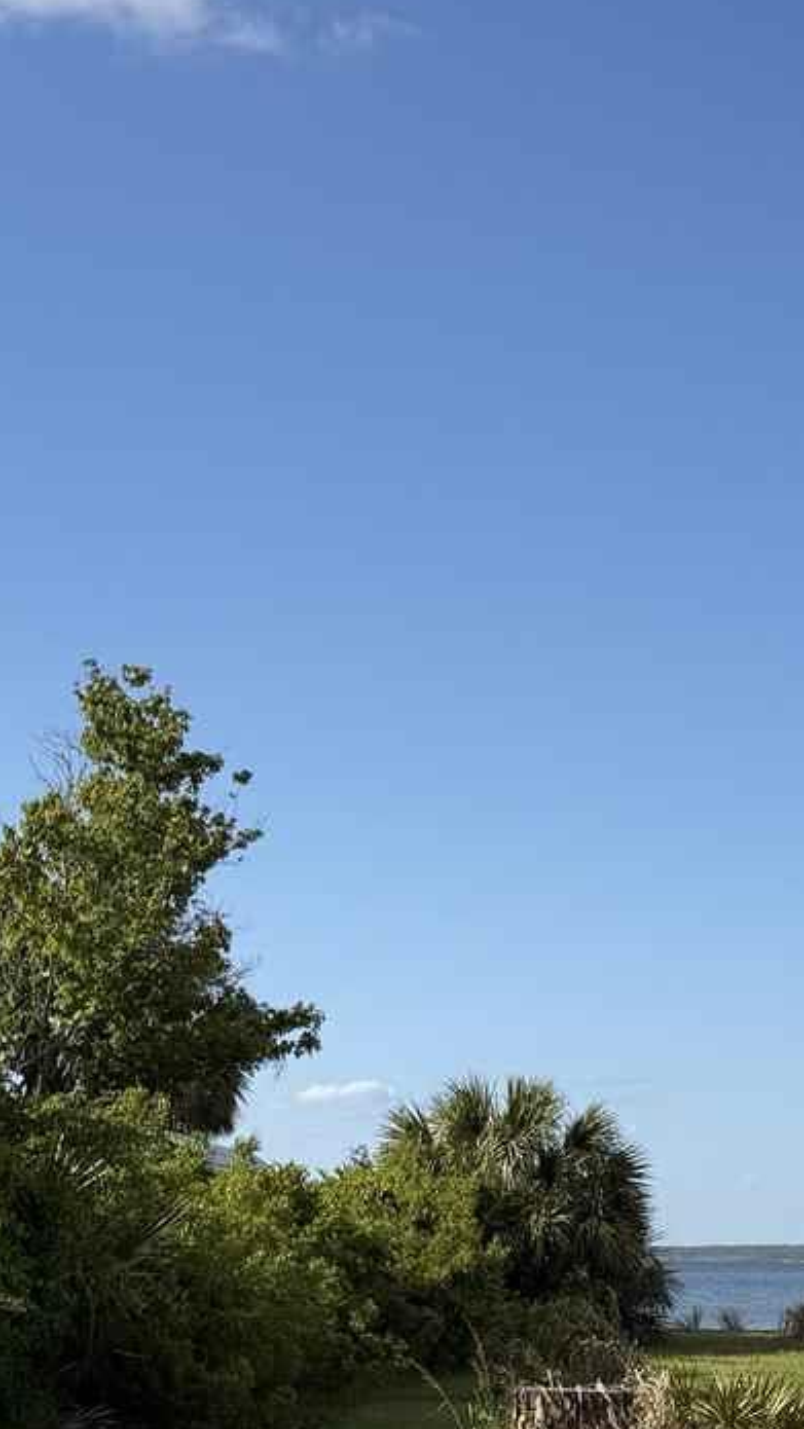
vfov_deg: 27.3
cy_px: 960
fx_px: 2918
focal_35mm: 77
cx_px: 849
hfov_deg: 15.3
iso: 80
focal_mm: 6.76
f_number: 1.78
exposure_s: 1/5319
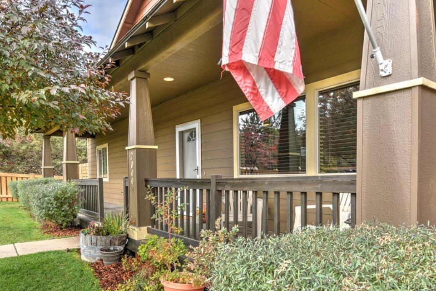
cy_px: 183
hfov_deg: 71.5
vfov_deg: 50.7
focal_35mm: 25
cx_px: 210
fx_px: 303
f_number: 8
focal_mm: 16
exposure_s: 1/250
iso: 400
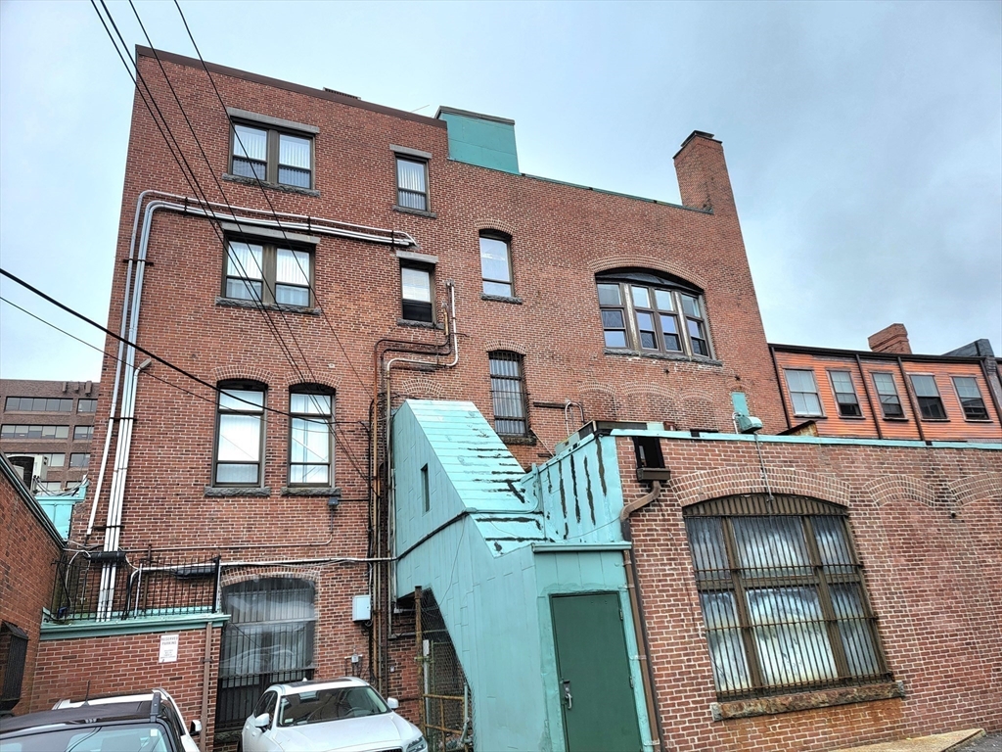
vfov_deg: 56.8
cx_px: 501
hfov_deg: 71.6
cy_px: 376
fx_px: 695
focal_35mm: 24
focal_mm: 6.7
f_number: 1.8
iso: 16
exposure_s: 1/769
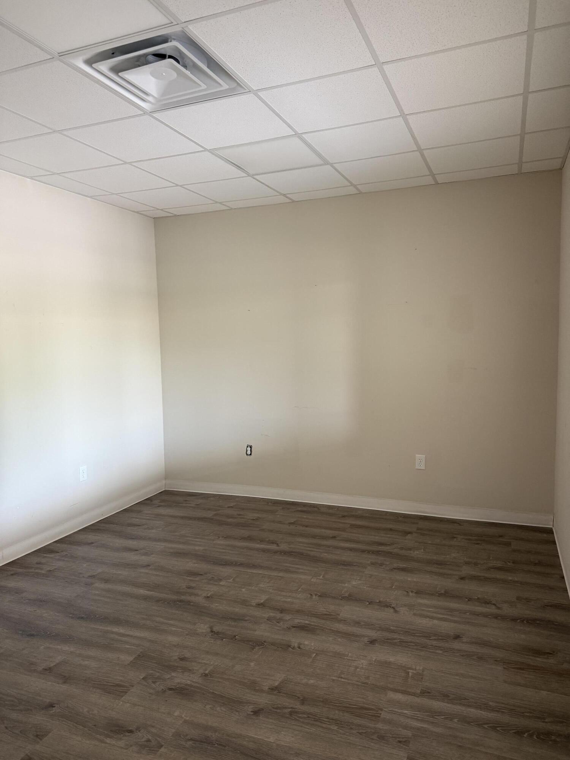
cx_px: 285
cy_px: 380
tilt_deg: -4.5
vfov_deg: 71.6
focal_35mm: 24
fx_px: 527
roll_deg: +0.8
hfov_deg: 56.8
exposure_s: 1/60
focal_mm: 6.76
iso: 250
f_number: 1.78
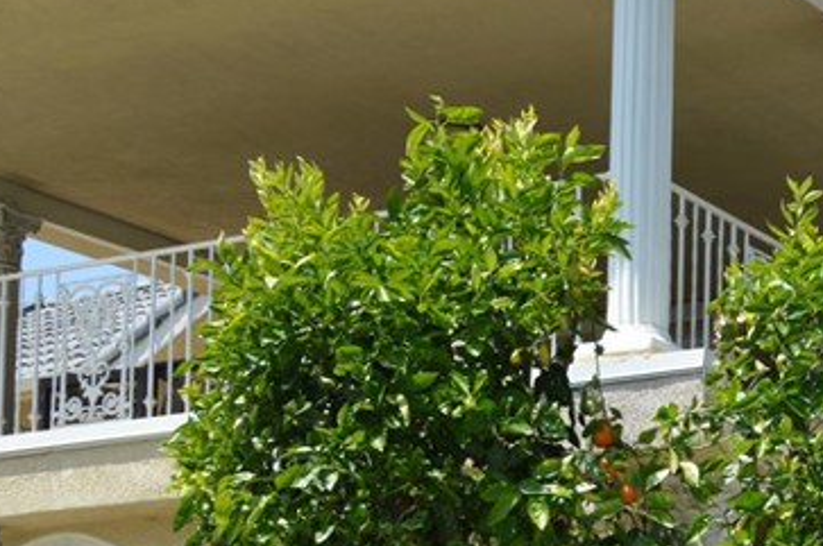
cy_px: 668
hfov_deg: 18.0
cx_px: 873
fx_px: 2511
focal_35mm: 110
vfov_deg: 12.1
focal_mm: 26
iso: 100
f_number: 7.1
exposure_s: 1/200
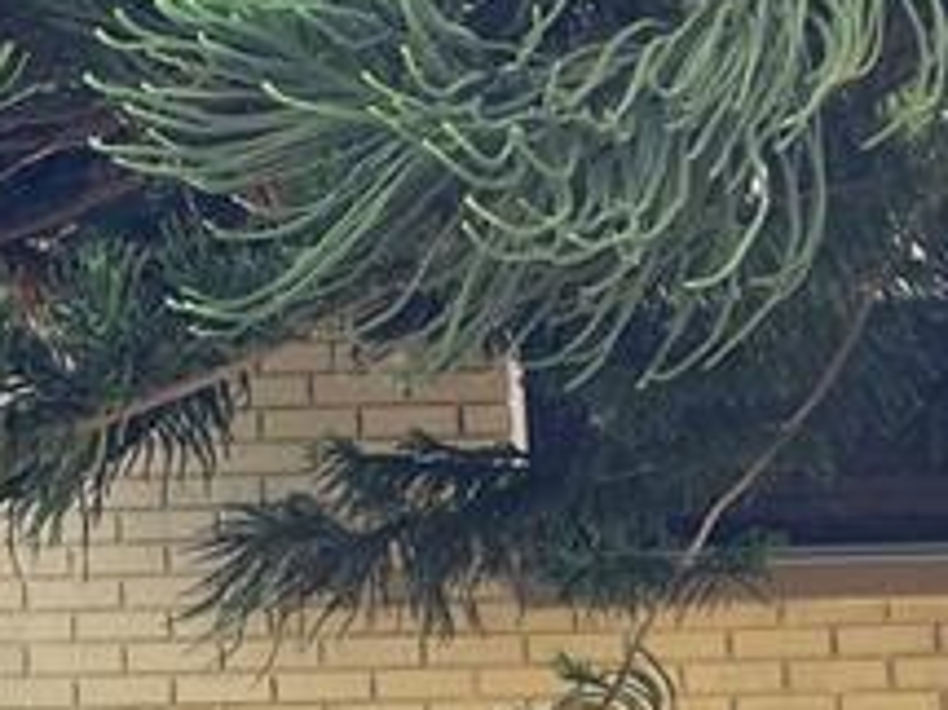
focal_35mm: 124
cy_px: 935
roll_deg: +1.2
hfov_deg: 14.7
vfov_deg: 11.6
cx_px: -529
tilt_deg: +8.9
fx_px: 3394
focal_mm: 4.2
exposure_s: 1/179
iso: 32
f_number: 1.6
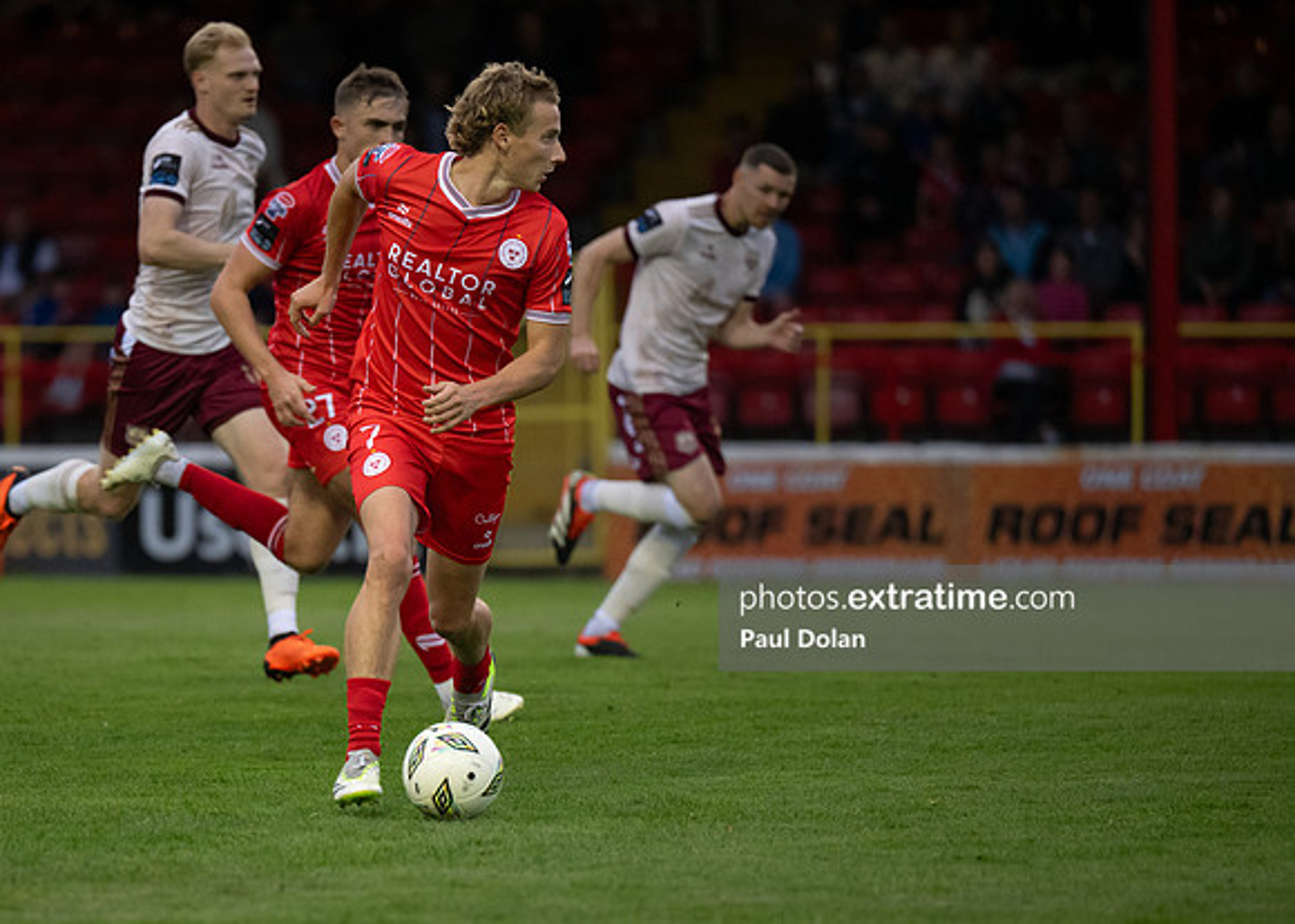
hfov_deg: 6.3
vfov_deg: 4.5
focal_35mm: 322
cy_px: 642
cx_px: 378
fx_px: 11853
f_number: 2.8
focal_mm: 200
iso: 2000
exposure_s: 1/1600
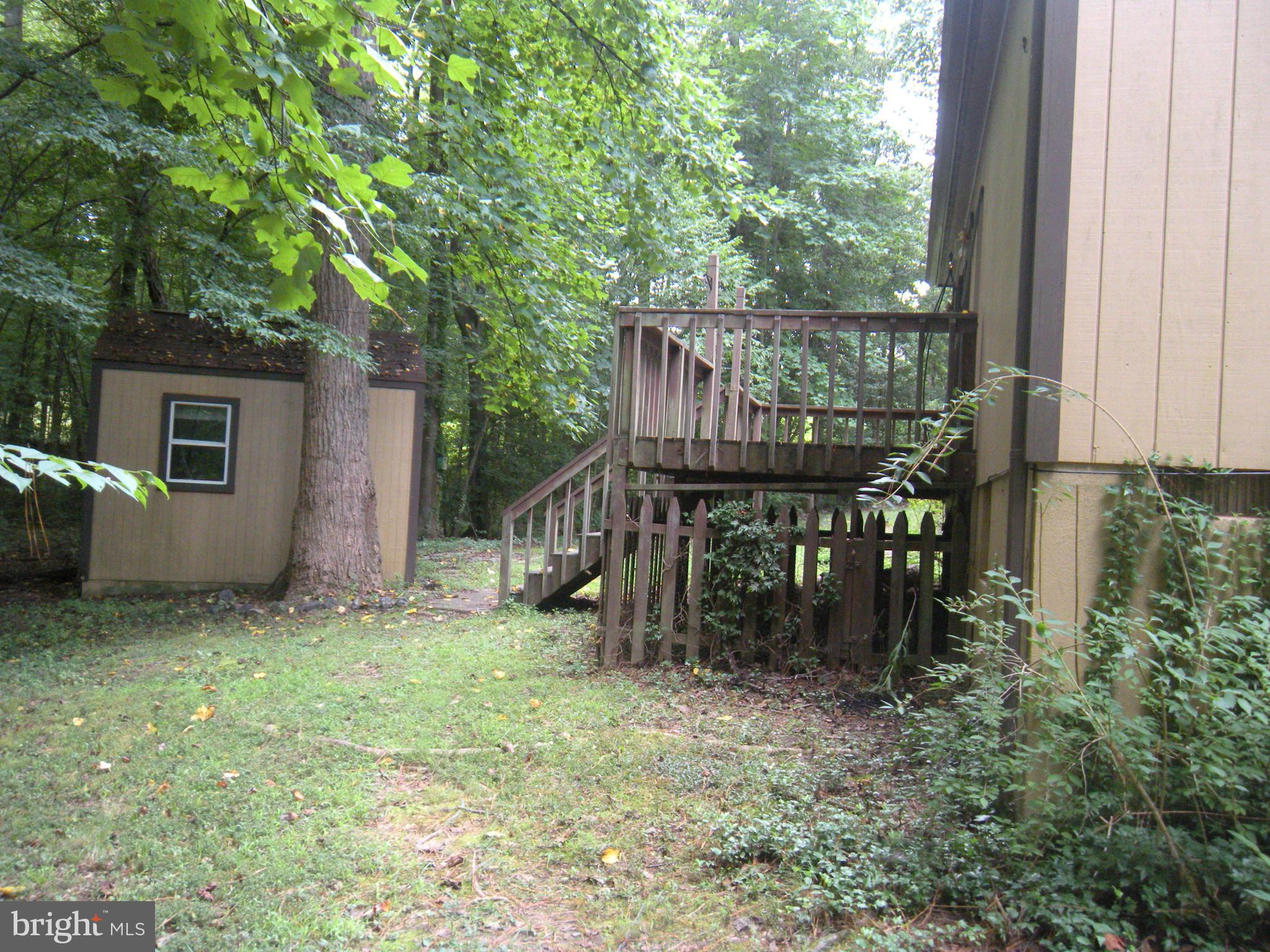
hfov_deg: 52.6
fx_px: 1284
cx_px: 635
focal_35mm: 35
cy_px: 476
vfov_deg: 40.7
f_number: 3.8
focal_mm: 5.9
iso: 230
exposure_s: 1/48.3
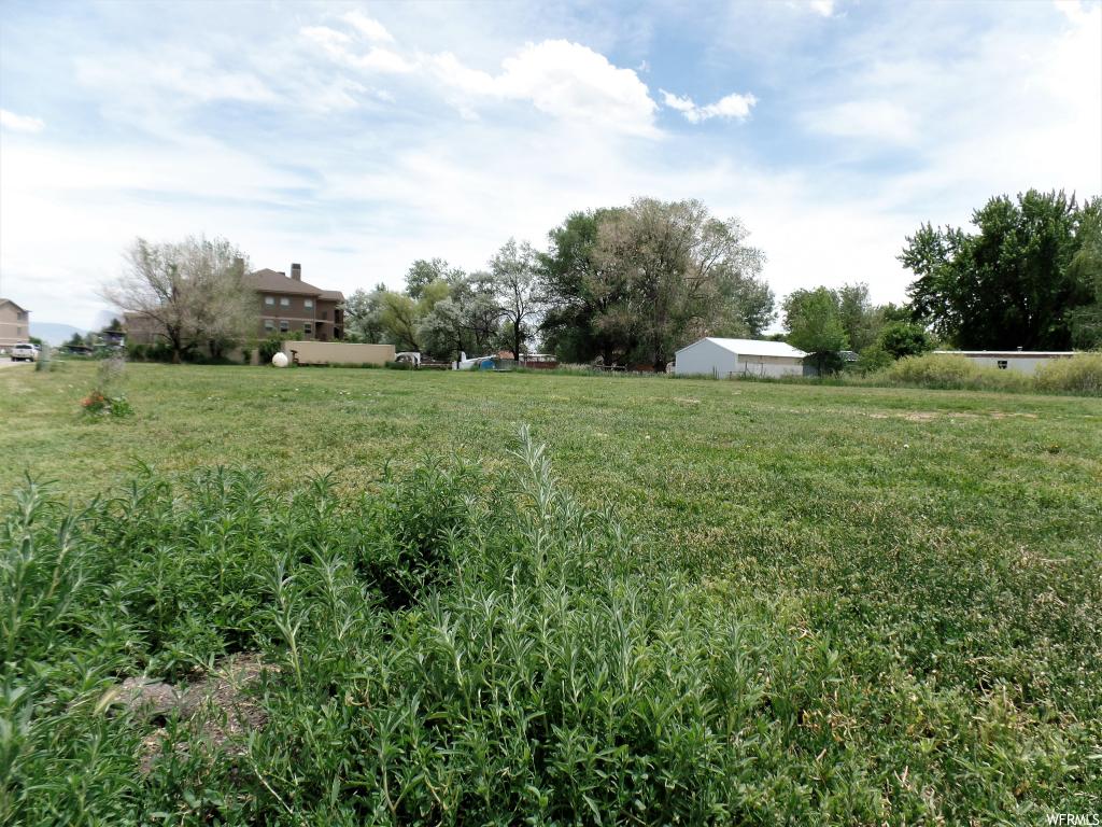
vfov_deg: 58.9
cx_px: 551
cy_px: 414
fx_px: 732
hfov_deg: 73.9
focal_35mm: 23
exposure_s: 1/750
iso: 80
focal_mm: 4.1
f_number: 3.5
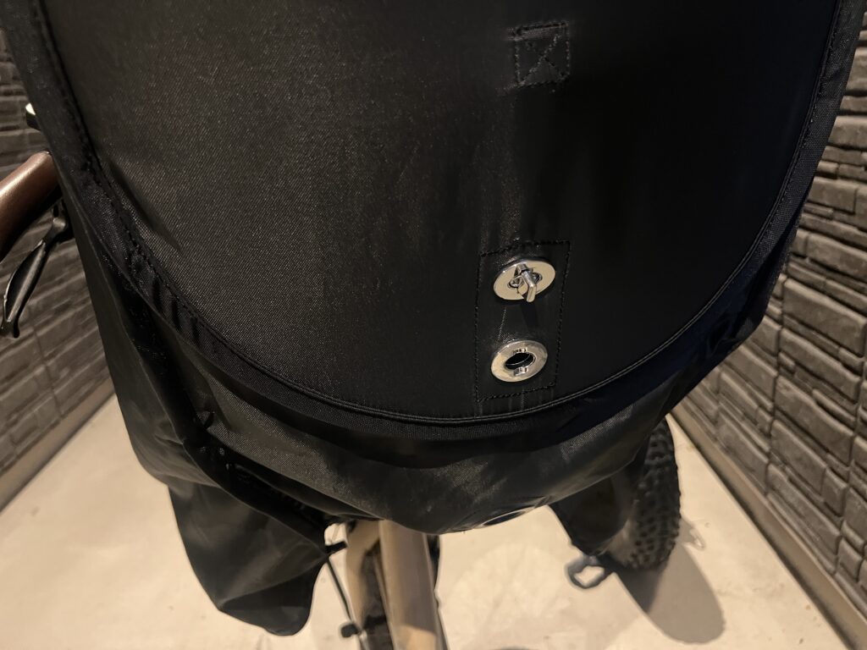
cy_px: 325
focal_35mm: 26
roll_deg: +5.6
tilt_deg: -19.0
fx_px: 651
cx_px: 434
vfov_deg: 53.1
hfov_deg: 67.3
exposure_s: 1/30
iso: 1000
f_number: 1.5
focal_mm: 5.7
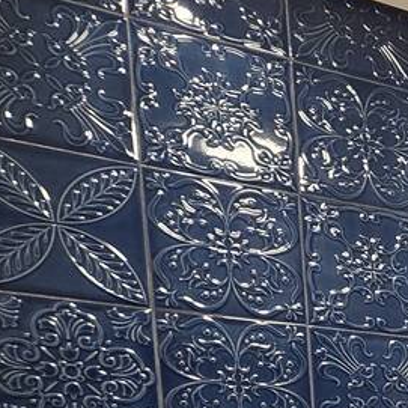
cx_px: 828
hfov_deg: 18.2
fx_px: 813
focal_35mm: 61
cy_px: 632
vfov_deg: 22.4
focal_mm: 2.2
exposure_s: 1/60
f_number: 2.2
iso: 80
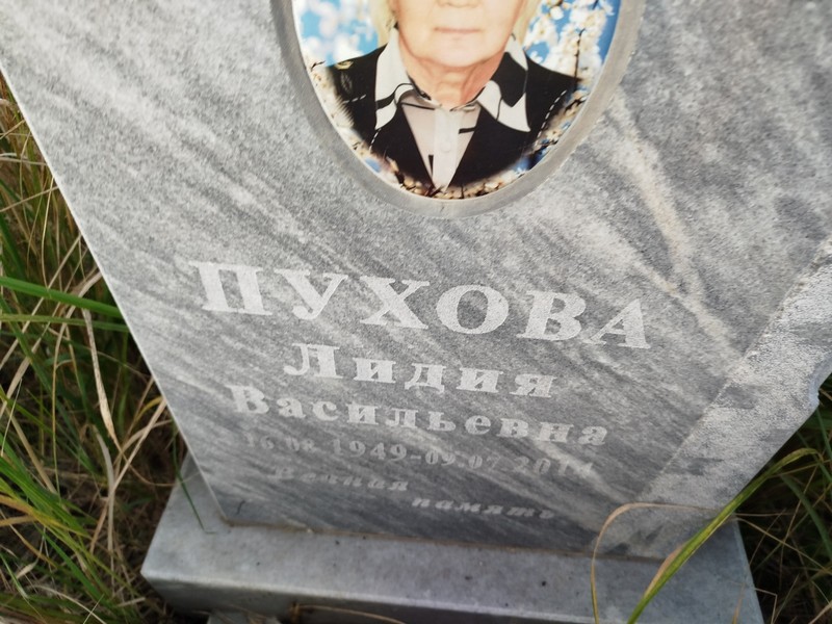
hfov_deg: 71.6
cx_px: 416
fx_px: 577
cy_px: 312
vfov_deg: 56.8
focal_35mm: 24
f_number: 1.7
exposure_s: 1/50
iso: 80
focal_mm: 5.31
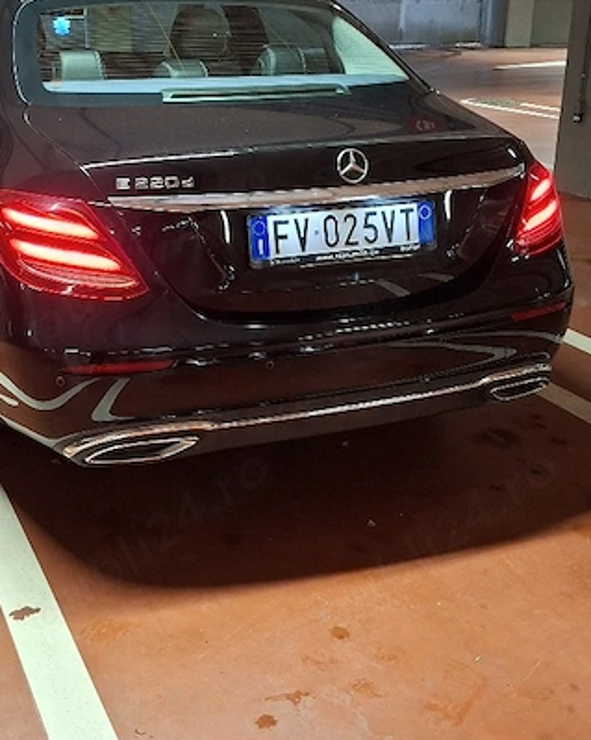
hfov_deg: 33.3
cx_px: 222
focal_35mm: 45
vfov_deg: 41.0
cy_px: 299
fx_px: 984
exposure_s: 1/33
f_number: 1.8
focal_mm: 5.54
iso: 400
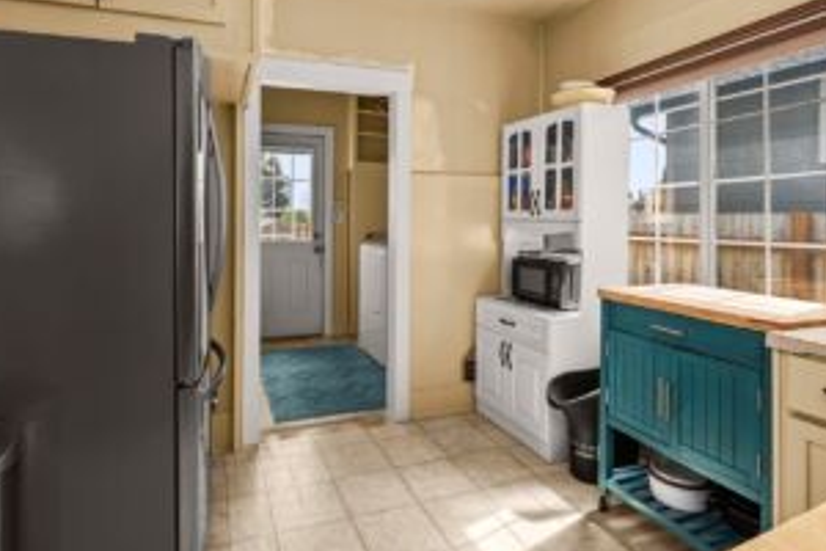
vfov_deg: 61.7
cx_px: 380
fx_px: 459
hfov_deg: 83.8
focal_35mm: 20
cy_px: 238
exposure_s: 1/13
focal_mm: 15
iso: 1000
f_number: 7.1
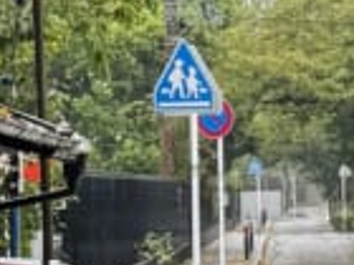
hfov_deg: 11.3
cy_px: 159
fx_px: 1790
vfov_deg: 8.5
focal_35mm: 175
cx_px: 235
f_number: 1.78
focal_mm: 6.76
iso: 80
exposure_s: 1/347
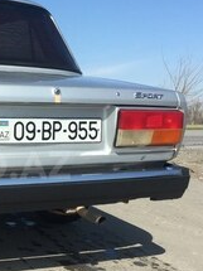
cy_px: 165
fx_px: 524
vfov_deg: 28.9
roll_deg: -0.4
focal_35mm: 67
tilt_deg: -3.6
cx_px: -26
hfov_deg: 20.7
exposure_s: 1/2083
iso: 32
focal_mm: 4.15
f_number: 2.2
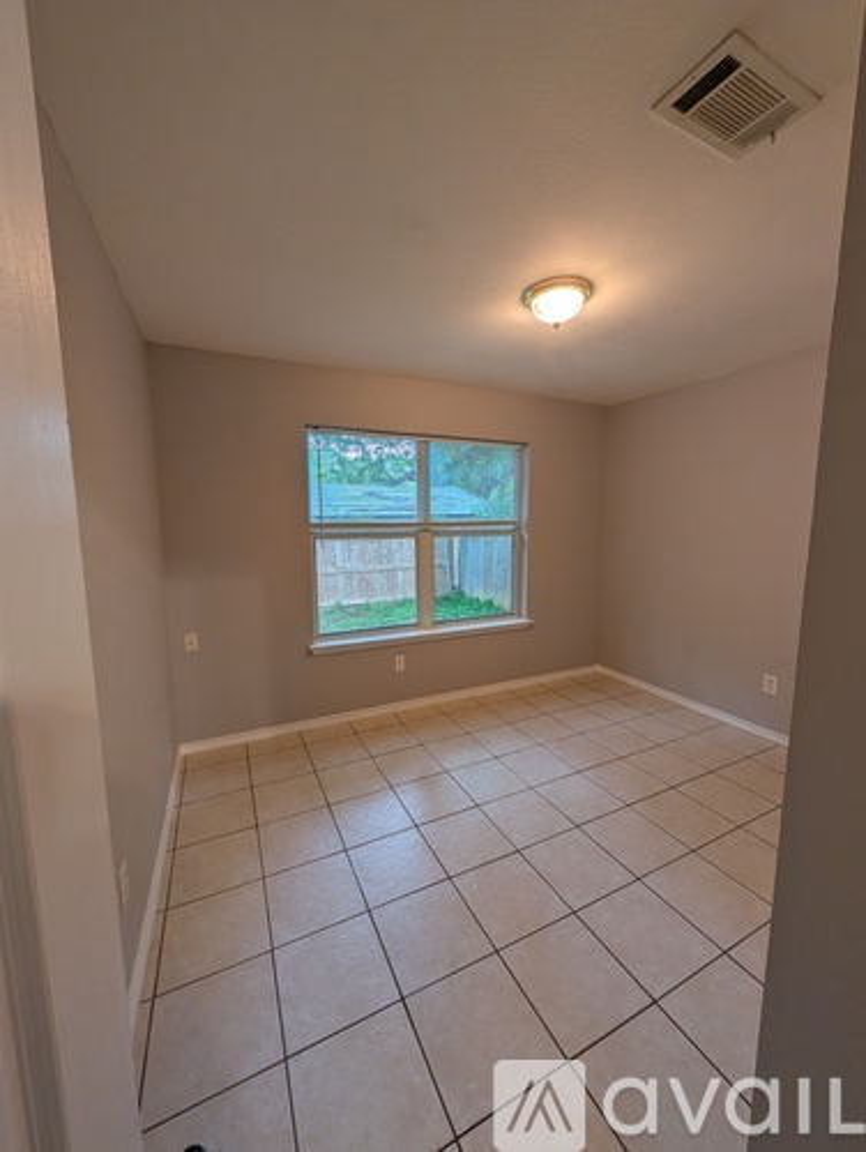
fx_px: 400
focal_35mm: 12
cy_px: 576
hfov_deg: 94.6
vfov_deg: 110.5
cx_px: 433
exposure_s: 1/40
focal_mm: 2.02
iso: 61
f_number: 1.7
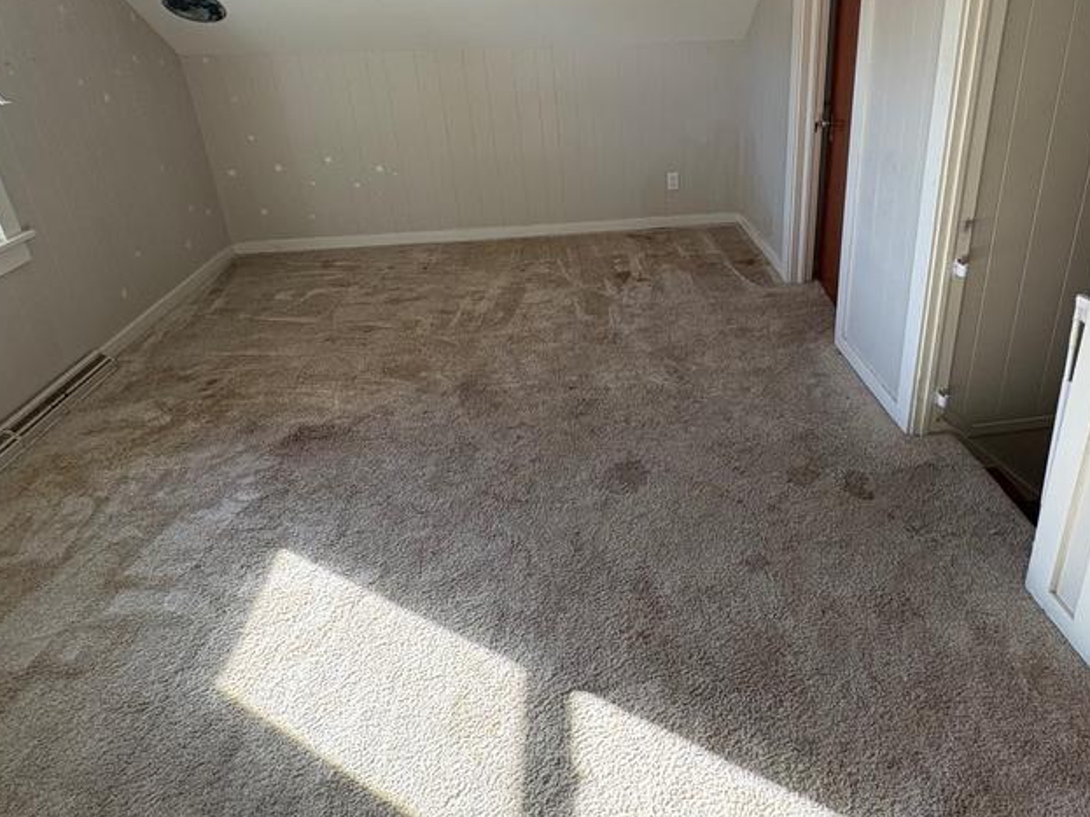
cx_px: 679
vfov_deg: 57.8
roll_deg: +1.1
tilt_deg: -24.7
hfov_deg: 72.7
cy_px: 287
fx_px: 724
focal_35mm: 23
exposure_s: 1/99
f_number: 2.2
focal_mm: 2.22
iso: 160
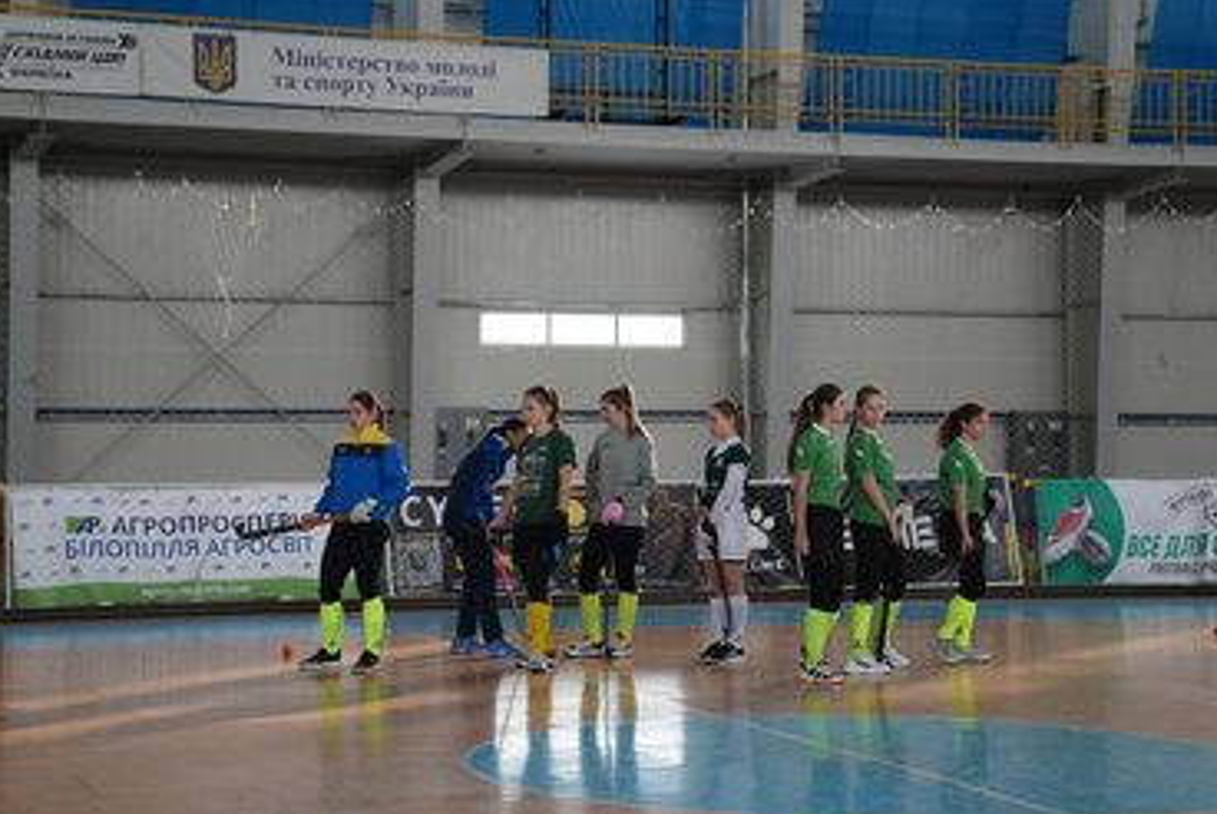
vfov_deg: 18.0
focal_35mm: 76
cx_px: 608
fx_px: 2571
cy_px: 379
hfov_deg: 26.6
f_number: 2.8
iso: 4000
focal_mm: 70
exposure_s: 1/160
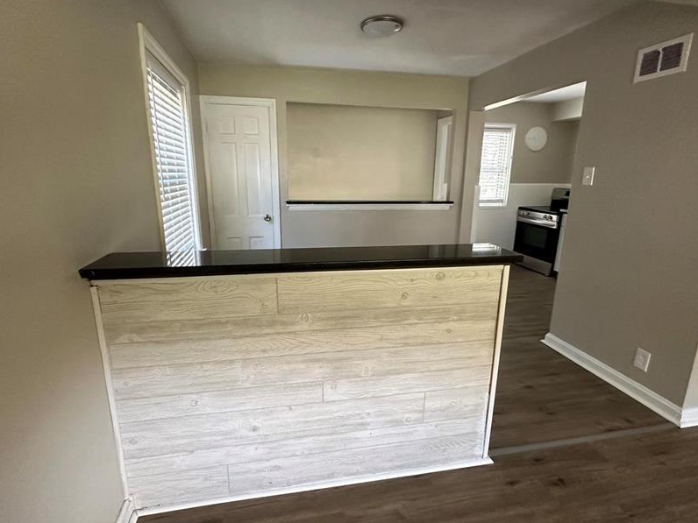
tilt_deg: -11.6
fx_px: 363
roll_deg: -0.2
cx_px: 341
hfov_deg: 87.7
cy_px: 257
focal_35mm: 18
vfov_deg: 71.6
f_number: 2.2
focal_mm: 2.22
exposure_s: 1/60
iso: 400
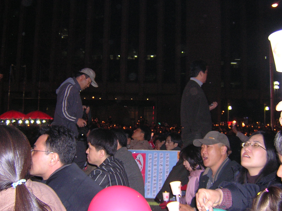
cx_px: 141
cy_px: 106
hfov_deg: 51.4
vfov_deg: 39.7
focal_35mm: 36
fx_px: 293
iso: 400
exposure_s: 1/60.1
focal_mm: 4.7
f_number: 2.6
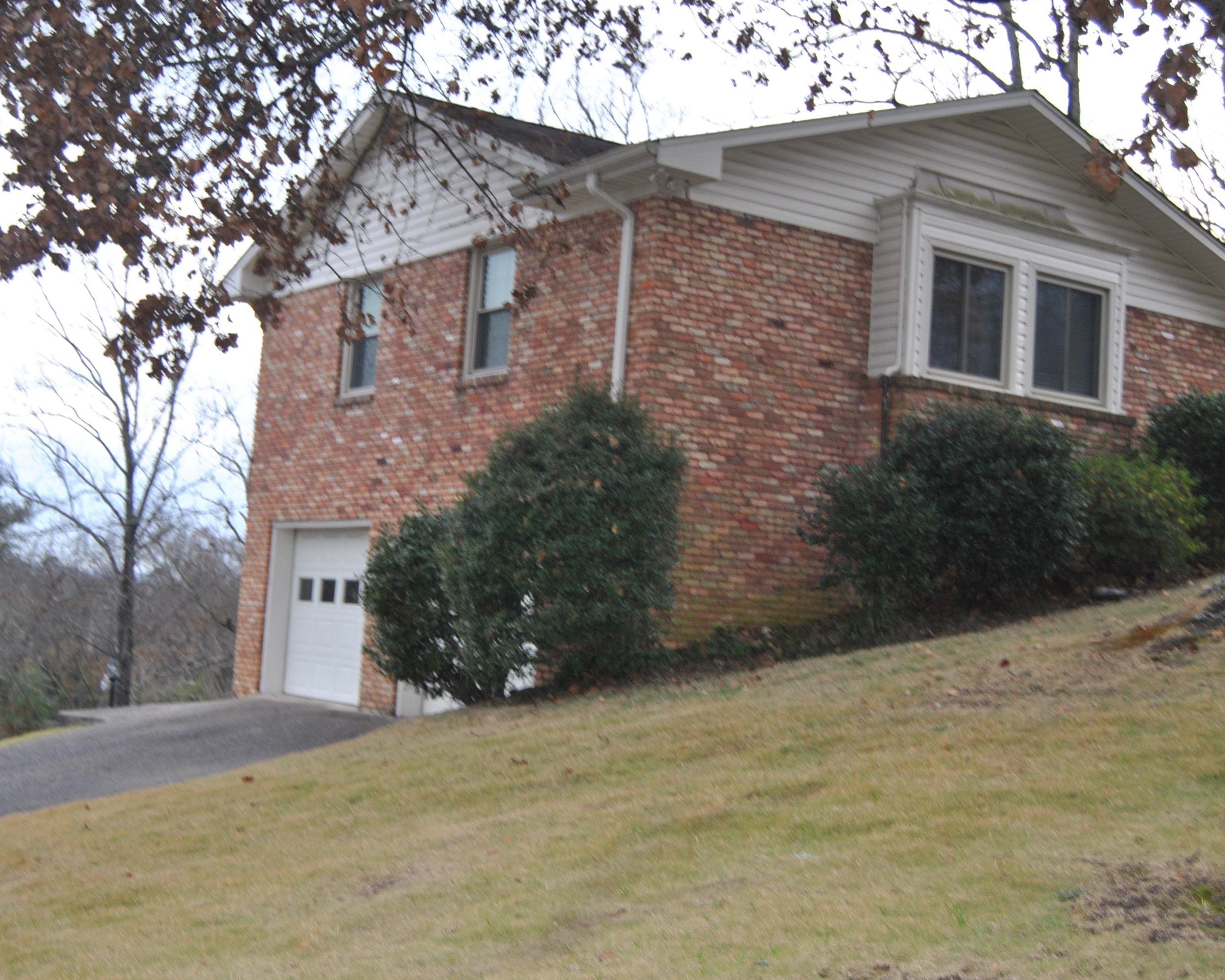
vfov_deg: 31.5
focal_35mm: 48
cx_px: 556
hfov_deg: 38.7
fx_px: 1740
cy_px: 484
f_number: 4
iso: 200
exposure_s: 1/60
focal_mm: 28
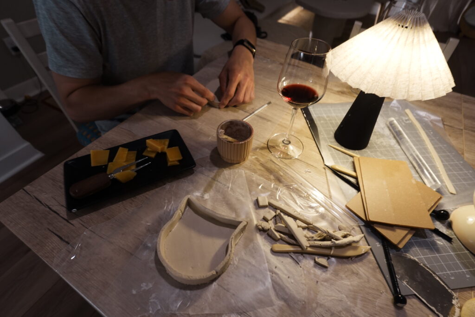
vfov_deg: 67.4
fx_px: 238
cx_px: 238
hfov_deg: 90.0
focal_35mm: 18
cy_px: 158
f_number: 1.8
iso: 80
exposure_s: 1/13
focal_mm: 6.9
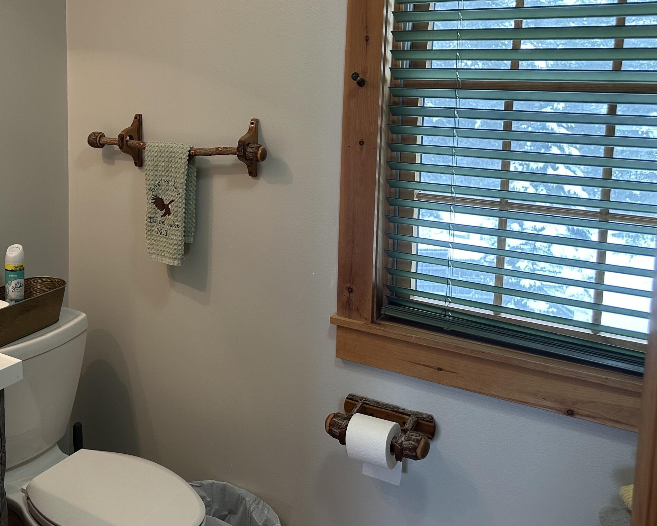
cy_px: 152
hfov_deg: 47.2
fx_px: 720
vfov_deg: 39.4
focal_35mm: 37
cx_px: 162
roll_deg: -0.1
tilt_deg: -6.2
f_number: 1.78
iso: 160
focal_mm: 6.86
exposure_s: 1/60
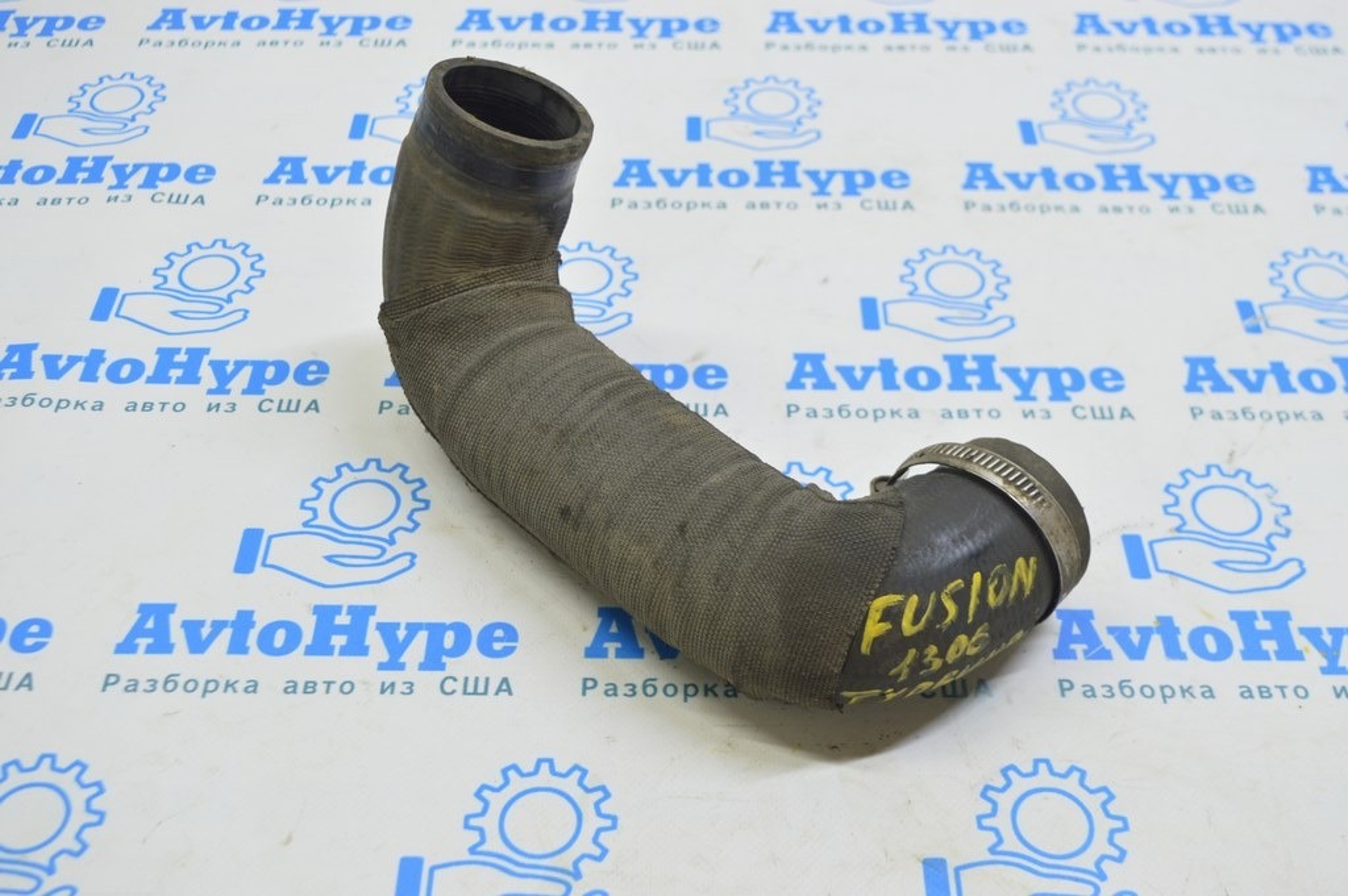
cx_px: 674
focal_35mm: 44
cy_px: 448
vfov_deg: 30.8
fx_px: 1627
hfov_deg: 45.0
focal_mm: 29
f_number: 5.6
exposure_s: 1/20
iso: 400
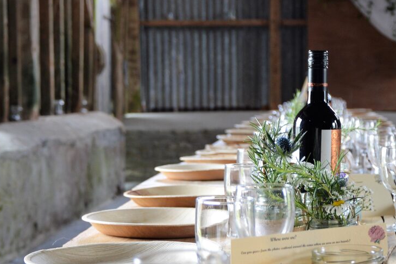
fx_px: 1155
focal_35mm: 105
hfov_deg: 19.3
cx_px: 304
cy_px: 162
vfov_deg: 13.0
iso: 400
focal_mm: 34
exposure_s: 1/60
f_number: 4.2
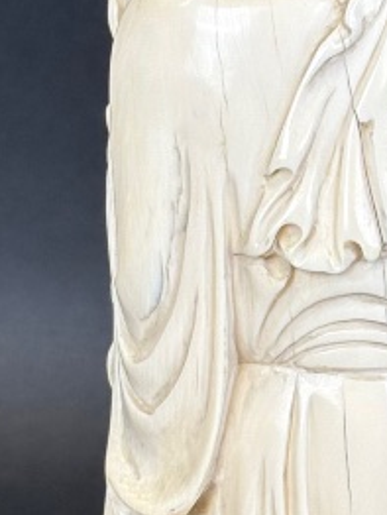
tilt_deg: -16.9
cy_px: 224
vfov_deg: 8.3
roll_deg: -1.1
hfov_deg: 6.2
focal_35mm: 238
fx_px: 3542
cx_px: 295
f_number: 1.6
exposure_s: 1/117
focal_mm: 5.96
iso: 32
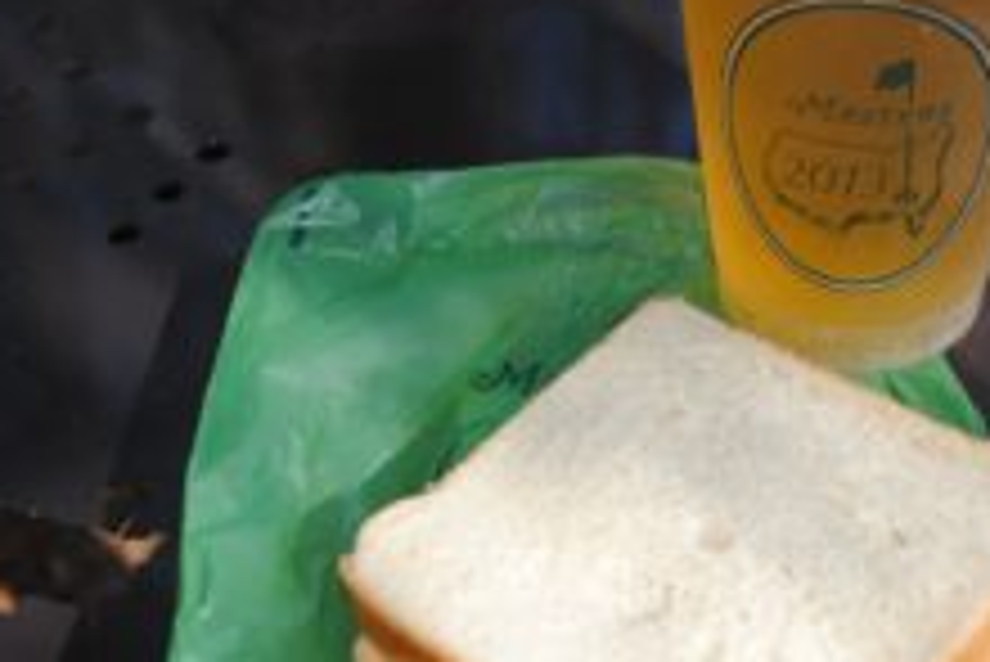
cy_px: 293
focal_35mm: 71
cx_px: 576
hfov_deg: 28.4
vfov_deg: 19.2
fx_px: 1954
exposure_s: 1/200
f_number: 4.5
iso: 100
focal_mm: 26
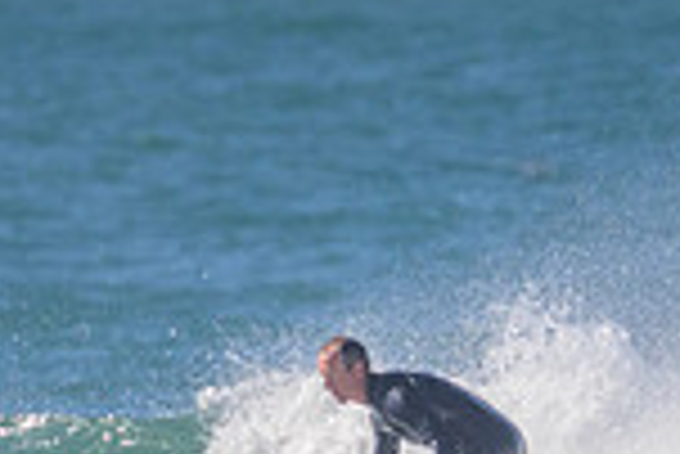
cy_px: 681
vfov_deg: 0.4
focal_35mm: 3069
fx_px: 58025
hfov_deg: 0.7
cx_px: 360
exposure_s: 1/2000
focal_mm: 800
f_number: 11
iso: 900
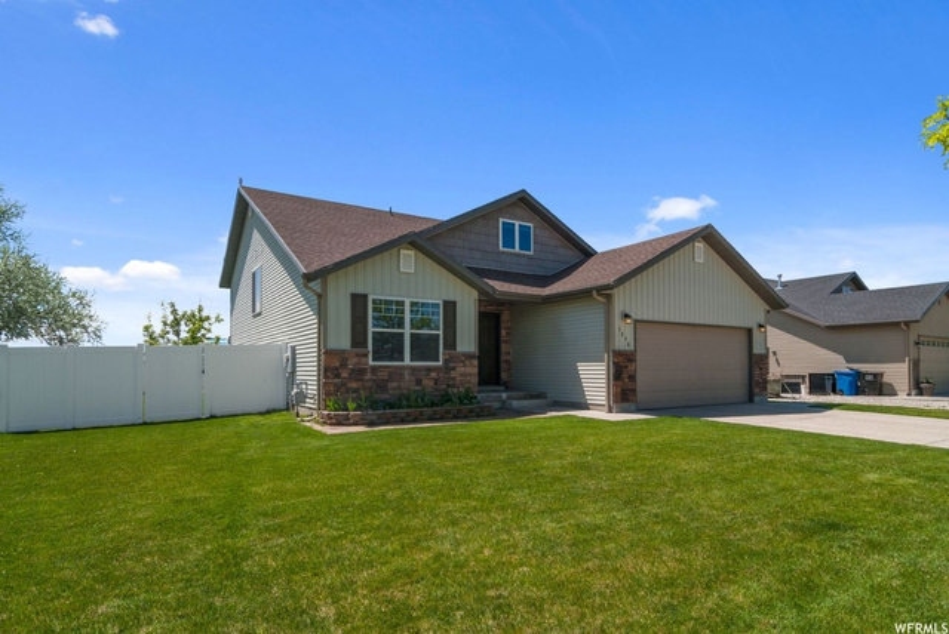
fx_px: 475
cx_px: 474
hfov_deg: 89.9
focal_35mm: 18
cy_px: 317
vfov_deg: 67.5
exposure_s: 1/200
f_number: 8
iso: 100
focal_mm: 12
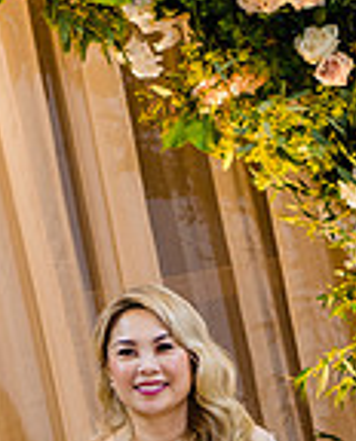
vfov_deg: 5.0
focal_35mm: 385
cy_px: 78
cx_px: -366
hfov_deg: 4.0
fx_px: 5049
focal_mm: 85
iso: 1000
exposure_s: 1/200
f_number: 2.2
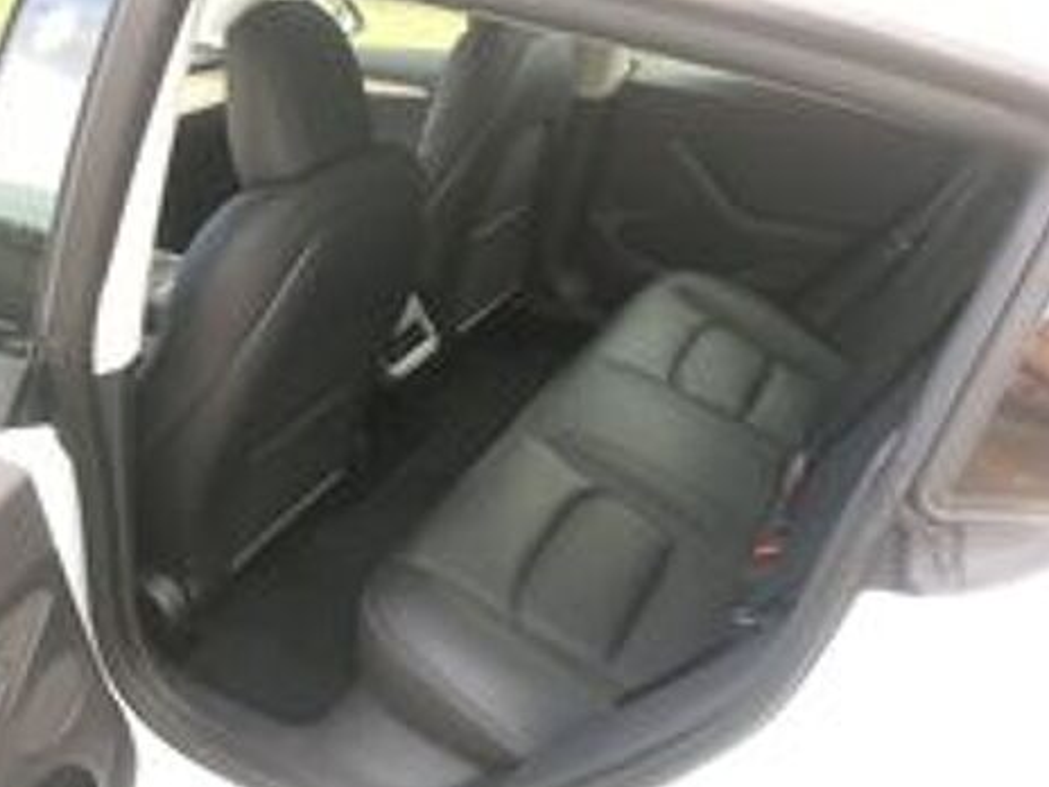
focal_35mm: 30
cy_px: 396
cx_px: 515
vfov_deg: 46.8
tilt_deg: -30.9
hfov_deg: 60.0
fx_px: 909
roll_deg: +0.6
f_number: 2.2
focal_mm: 4.15
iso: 50
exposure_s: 1/33
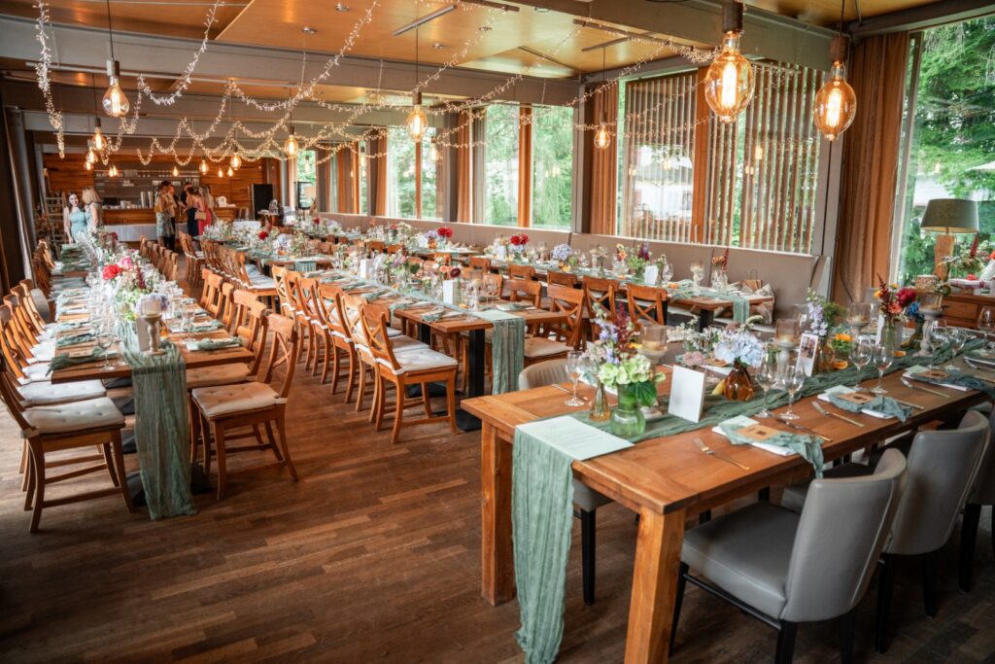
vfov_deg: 53.1
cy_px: 332
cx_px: 498
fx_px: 663
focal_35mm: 24
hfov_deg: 73.7
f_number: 2.8
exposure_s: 1/250
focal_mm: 24
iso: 640
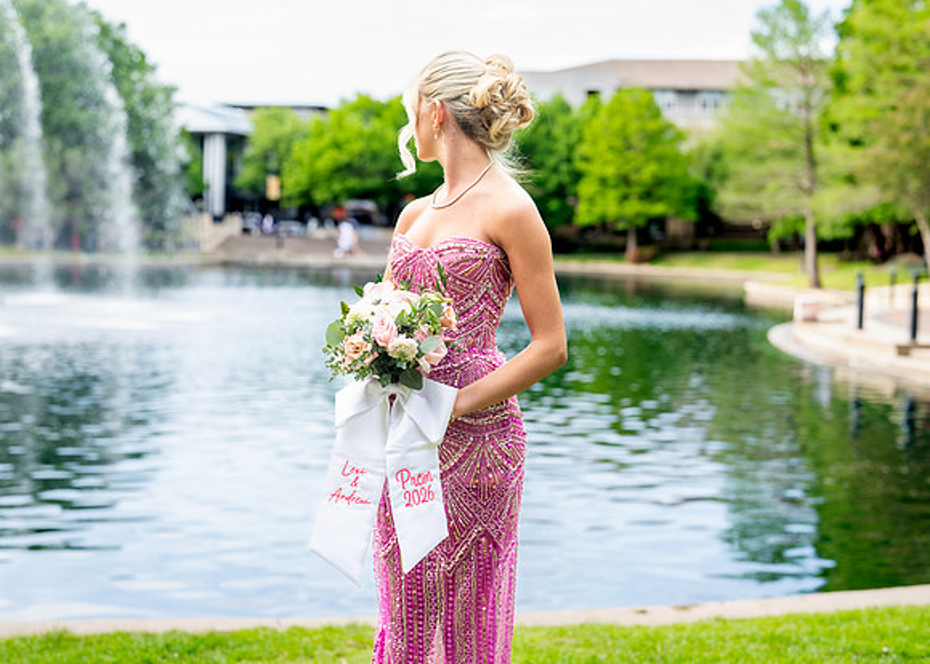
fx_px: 1608
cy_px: 306
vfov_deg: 23.3
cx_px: 436
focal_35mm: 61
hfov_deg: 32.3
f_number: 2.5
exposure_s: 1/400
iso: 200
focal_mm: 50
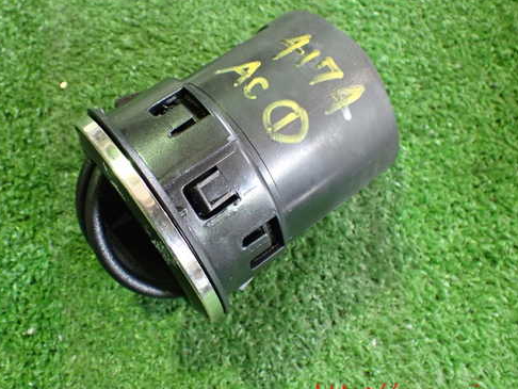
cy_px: 168
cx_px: 237
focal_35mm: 37
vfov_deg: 38.6
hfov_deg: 50.1
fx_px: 554
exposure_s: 1/40
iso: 800
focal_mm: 5.4
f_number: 2.3
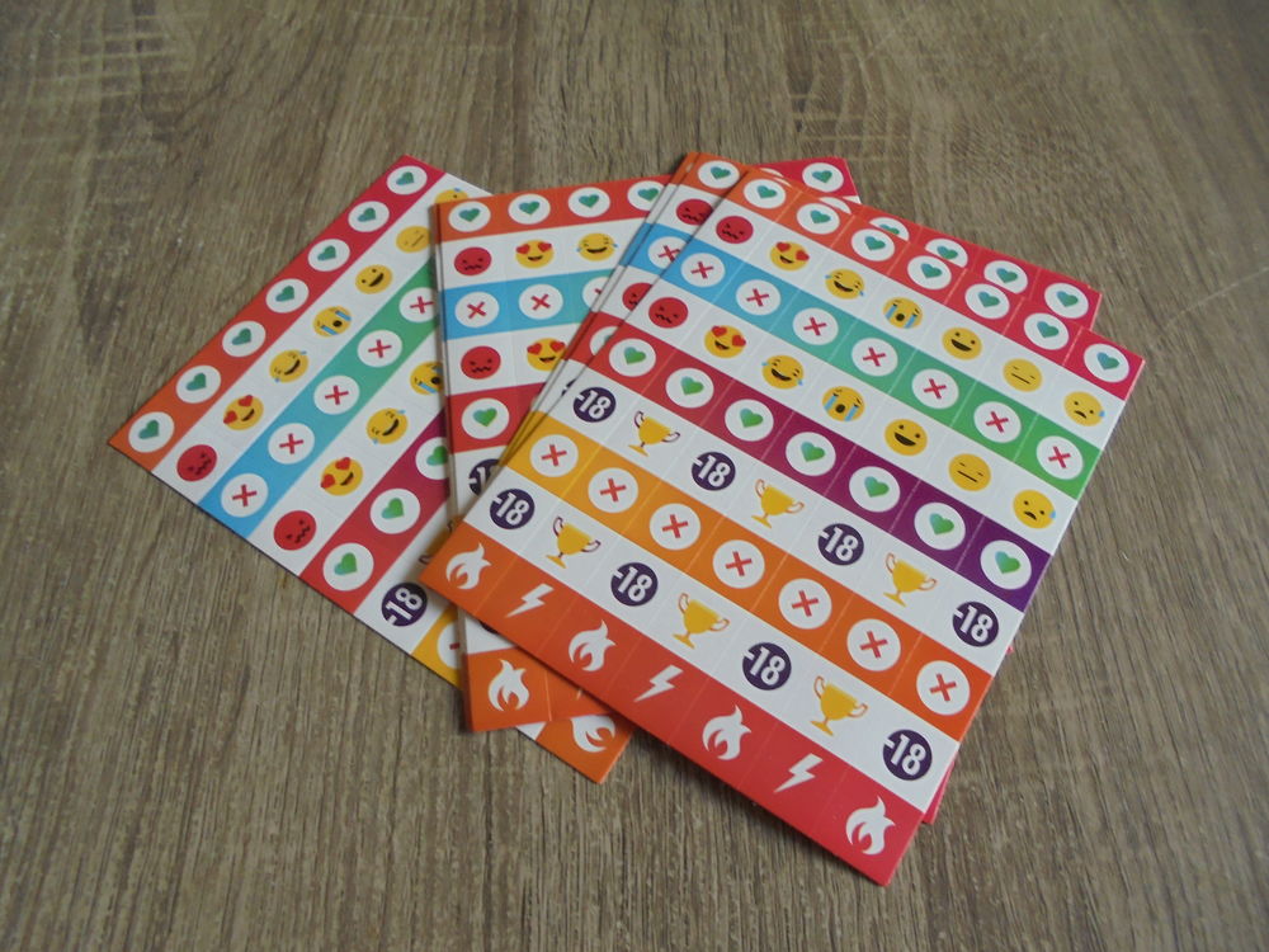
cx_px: 634
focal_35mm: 26
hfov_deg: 67.3
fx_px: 953
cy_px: 476
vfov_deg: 53.1
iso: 200
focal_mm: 4.6
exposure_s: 1/30
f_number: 3.5
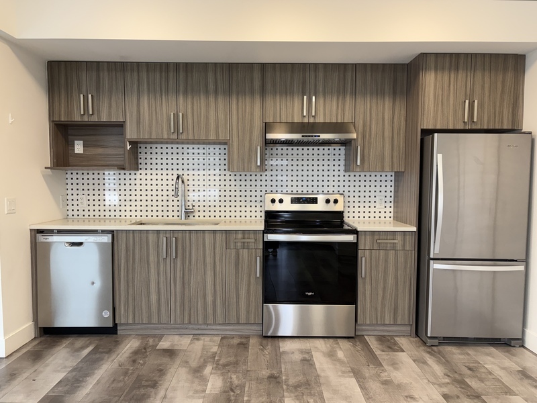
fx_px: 403
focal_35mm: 26
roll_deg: +0.9
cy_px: 202
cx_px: 268
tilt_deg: -3.1
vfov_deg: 53.1
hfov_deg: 67.3
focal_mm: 5.96
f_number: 1.6
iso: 125
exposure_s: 1/120
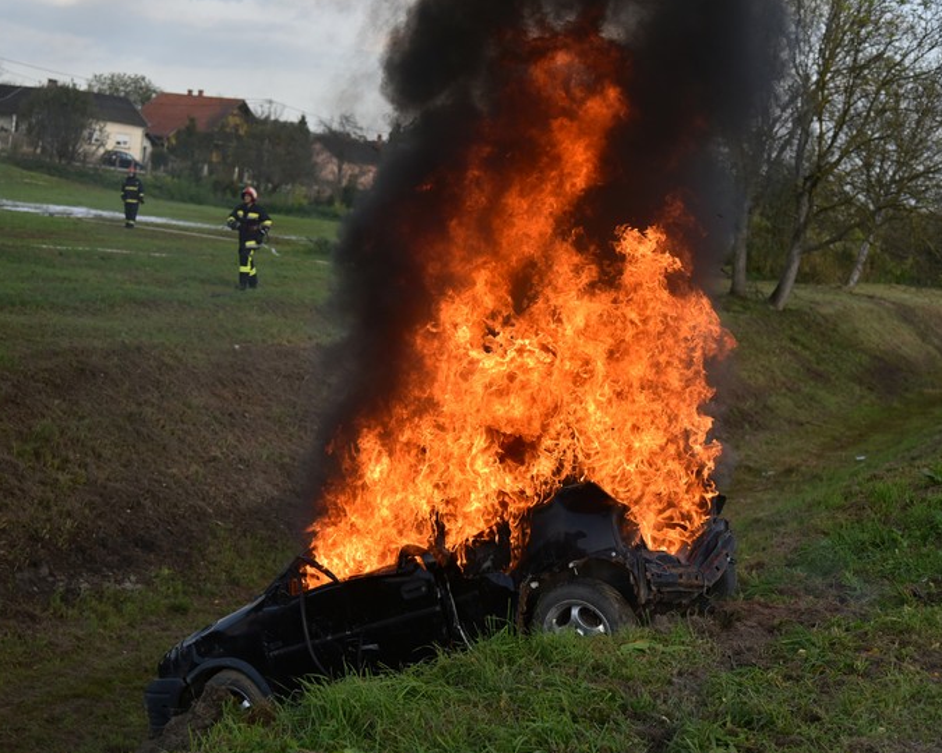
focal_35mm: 57
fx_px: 1589
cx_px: 402
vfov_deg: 26.7
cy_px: 374
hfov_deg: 33.0
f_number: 4
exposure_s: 1/2500
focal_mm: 50
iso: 400
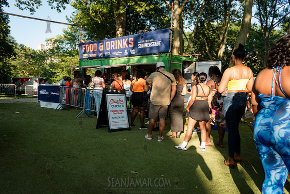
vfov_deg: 49.1
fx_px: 212
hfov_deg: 68.8
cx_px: 137
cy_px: 98
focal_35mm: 26
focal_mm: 24
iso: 400
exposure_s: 1/800
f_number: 3.2
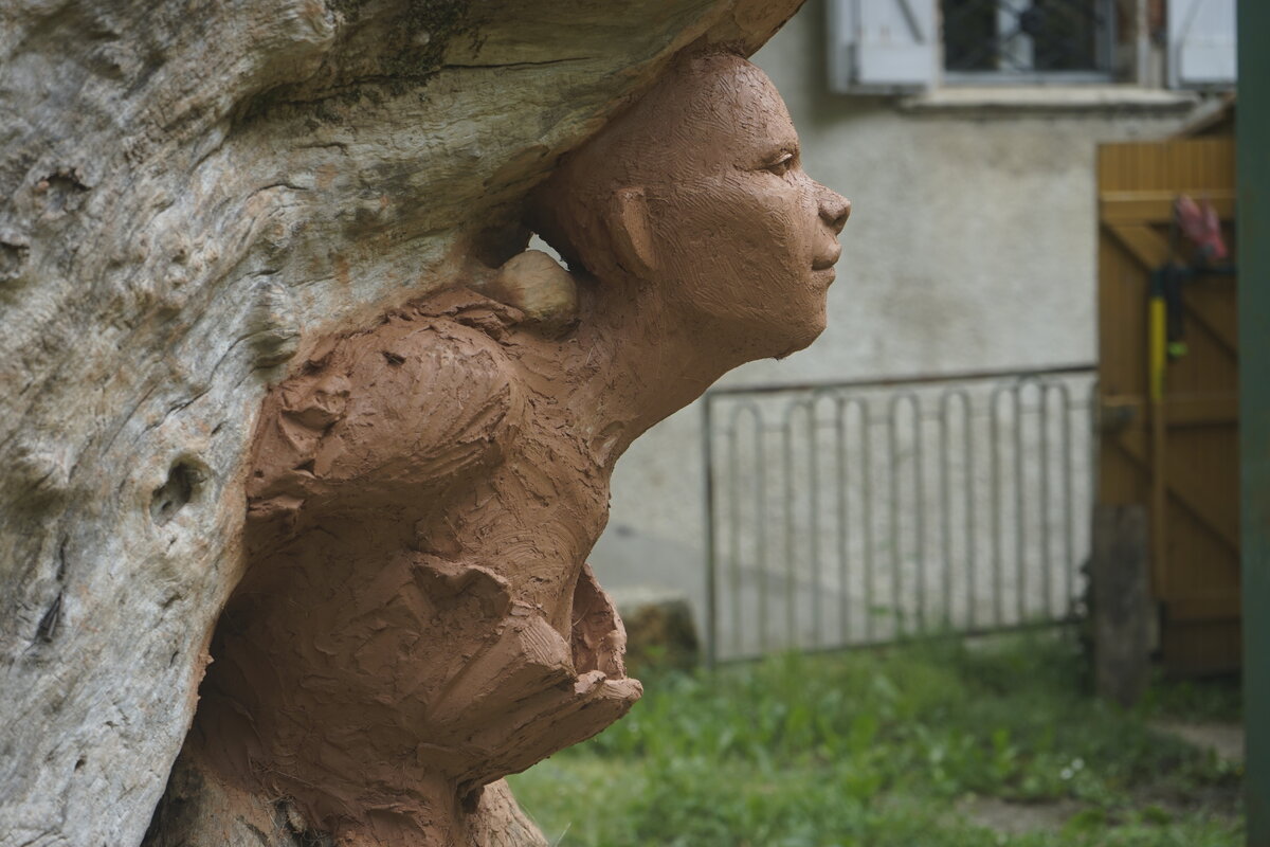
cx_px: 635
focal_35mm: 70
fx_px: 2469
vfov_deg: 19.5
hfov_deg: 28.8
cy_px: 424
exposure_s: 1/160
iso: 160
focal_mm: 70
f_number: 5.6
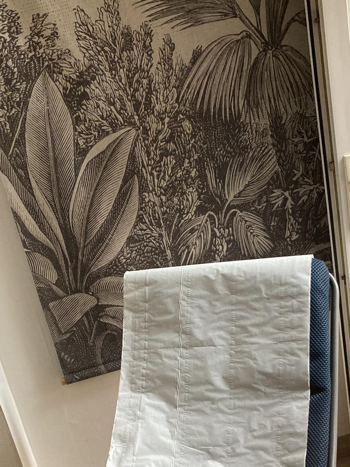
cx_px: 156
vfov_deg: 36.3
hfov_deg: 28.6
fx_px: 687
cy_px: 368
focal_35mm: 51
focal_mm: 3.99
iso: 320
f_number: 1.8
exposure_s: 1/60
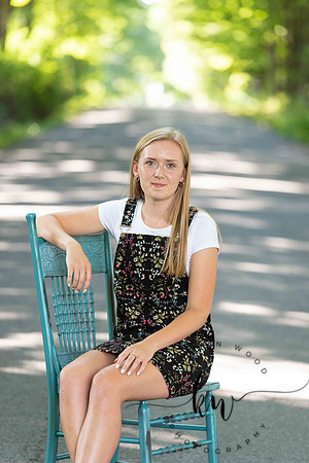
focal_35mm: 180
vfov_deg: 11.4
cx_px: 154
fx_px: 2317
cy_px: 232
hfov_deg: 7.6
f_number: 3.5
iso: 640
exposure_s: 1/200
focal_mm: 180
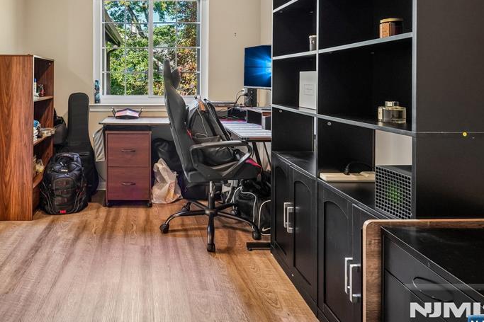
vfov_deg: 51.5
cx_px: 147
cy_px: 93
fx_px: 323
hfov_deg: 70.8
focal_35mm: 24
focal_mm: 16
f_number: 8
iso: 500
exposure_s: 1/13
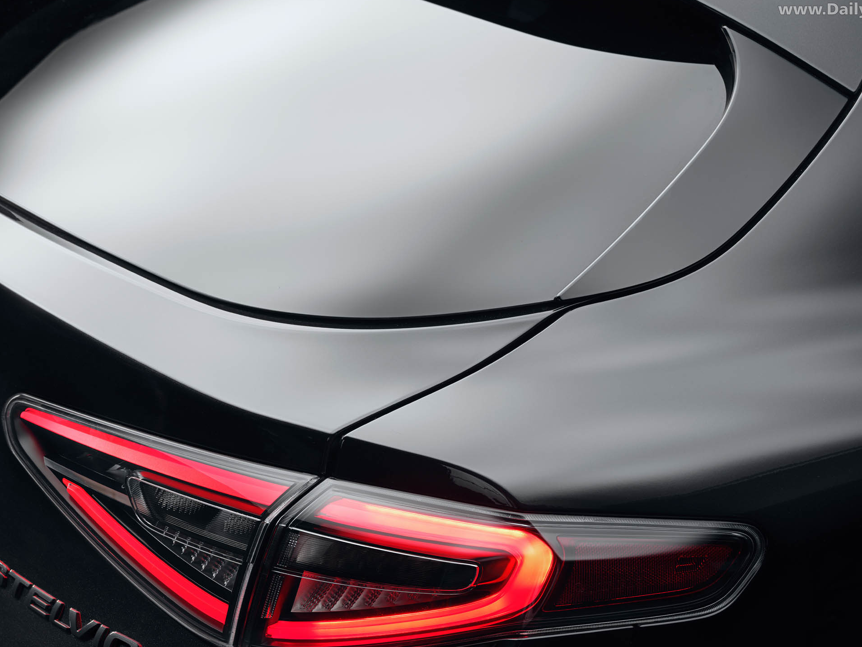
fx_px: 1917
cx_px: 300
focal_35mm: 77
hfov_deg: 25.2
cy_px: 486
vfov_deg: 19.0
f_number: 8
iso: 160
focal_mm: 64
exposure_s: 1/4
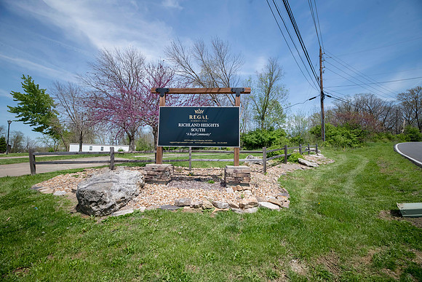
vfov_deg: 81.2
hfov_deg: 104.2
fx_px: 164
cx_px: 211
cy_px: 141
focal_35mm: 14
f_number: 10
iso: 400
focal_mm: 14
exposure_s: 1/320
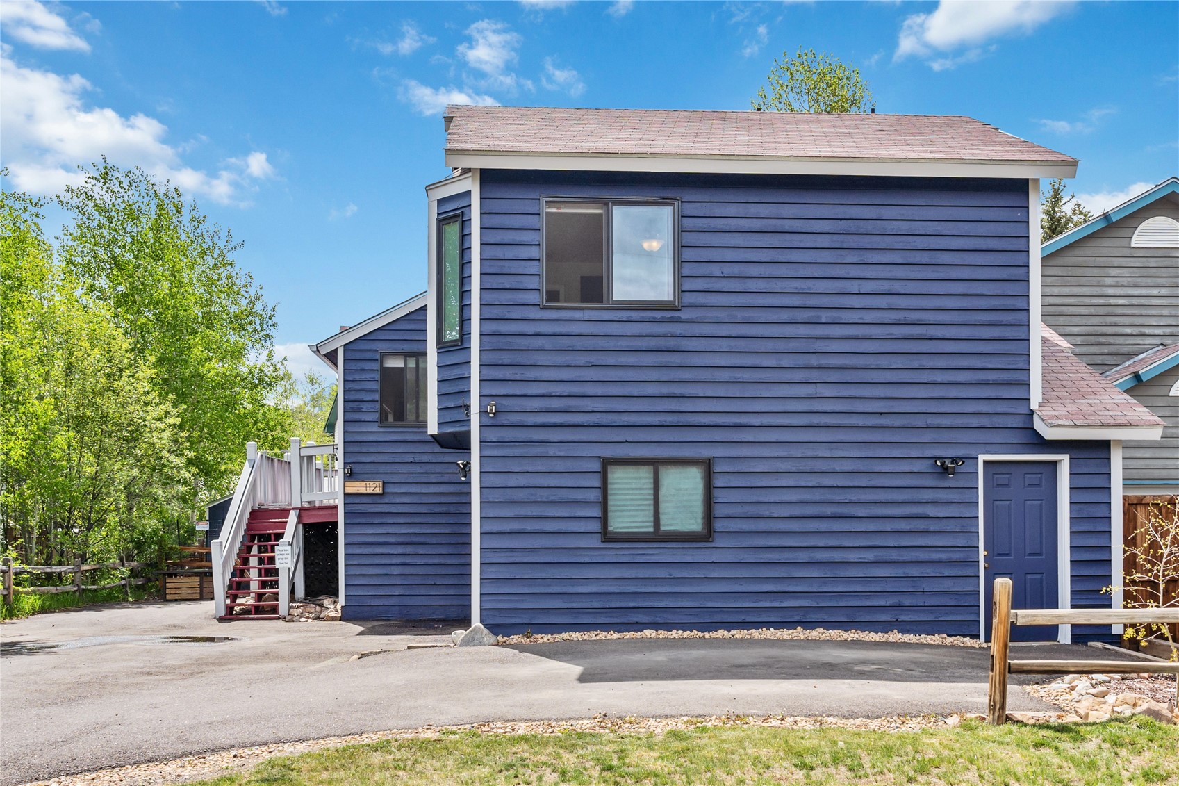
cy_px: 393
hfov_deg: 57.2
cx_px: 590
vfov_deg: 40.0
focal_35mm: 33
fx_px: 1081
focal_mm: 22
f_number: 7.1
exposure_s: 1/800
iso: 400
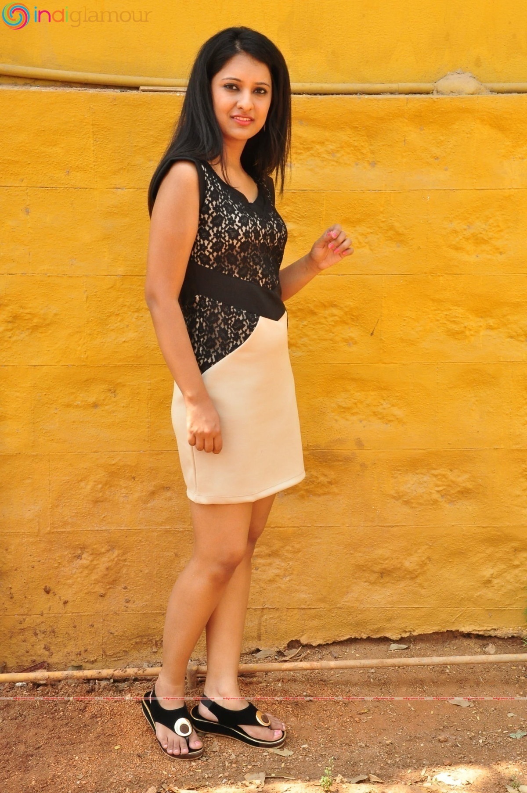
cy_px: 396
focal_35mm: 52
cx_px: 264
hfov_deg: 25.7
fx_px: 1156
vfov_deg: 37.9
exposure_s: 1/125
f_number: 11
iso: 1000
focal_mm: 35
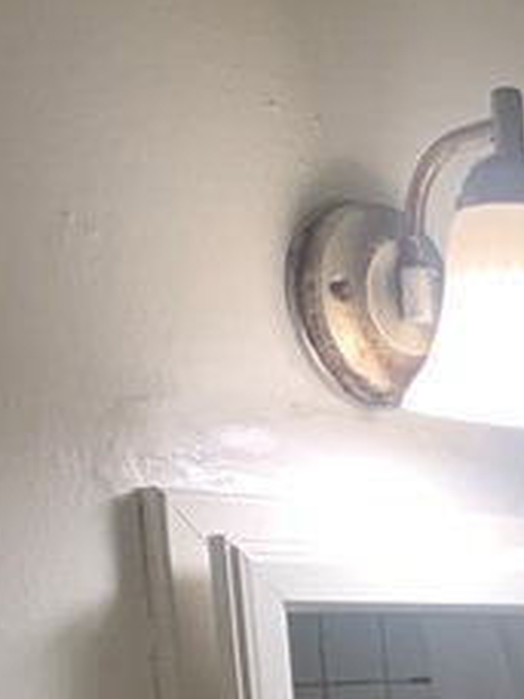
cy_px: 1389
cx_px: 858
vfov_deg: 14.2
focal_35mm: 117
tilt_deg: -15.4
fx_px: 2361
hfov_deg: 11.9
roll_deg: +1.3
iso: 100
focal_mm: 4.25
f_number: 1.8
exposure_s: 1/60
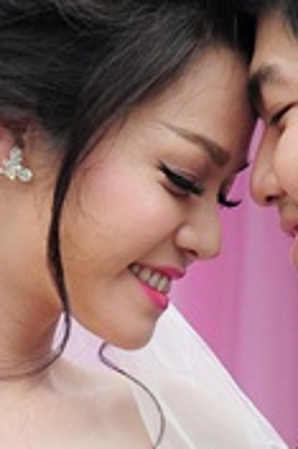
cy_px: 760
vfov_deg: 5.5
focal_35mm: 369
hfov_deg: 3.7
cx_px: 232
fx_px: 4590
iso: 400
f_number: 5
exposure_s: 1/100
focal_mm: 72
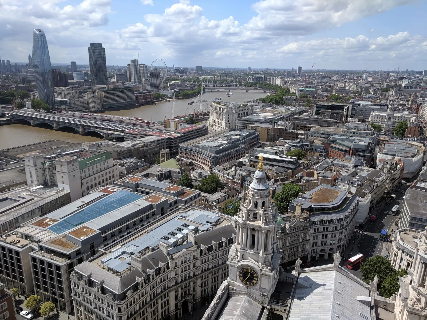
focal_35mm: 26
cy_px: 160
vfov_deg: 53.1
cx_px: 214
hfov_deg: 67.3
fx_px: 321
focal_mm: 4.67
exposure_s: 1/1862
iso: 49
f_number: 2
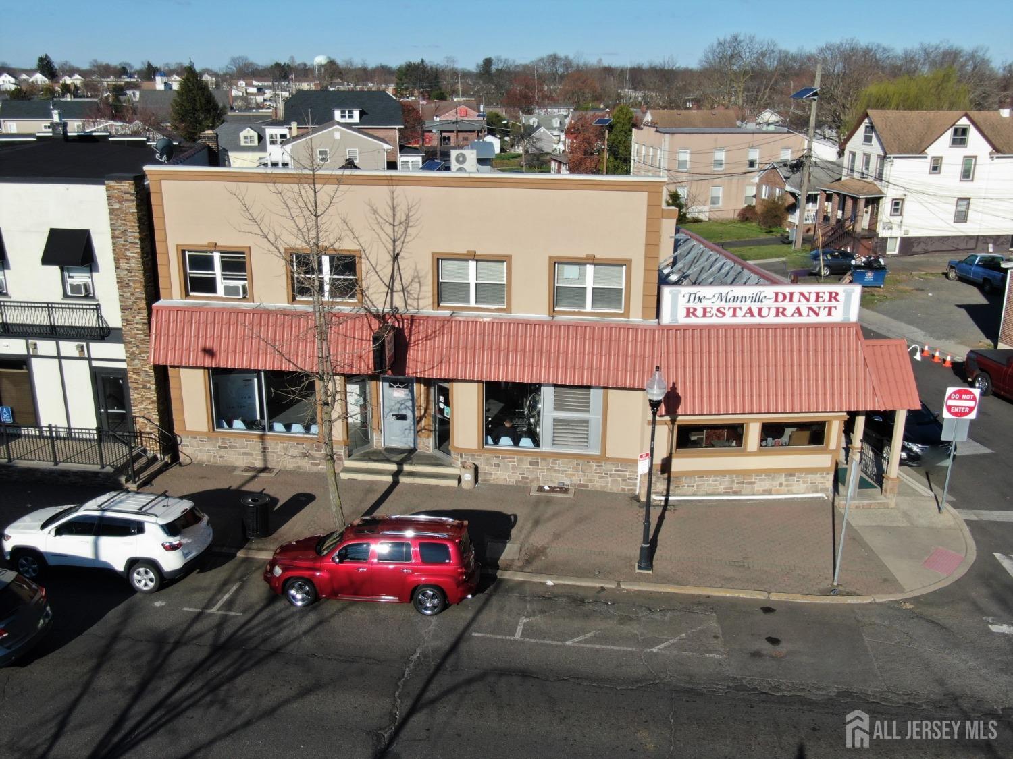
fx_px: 966
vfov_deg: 42.9
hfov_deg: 55.4
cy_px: 380
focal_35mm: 33
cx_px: 506
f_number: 3.2
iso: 100
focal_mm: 5.57
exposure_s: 1/1250
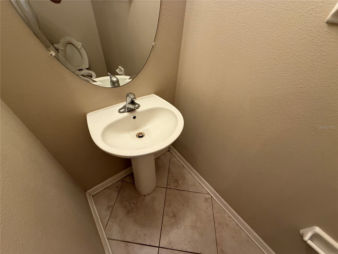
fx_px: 137
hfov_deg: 102.1
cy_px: 127
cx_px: 169
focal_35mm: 14
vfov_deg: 85.7
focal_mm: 2.22
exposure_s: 1/120
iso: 250
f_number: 2.2
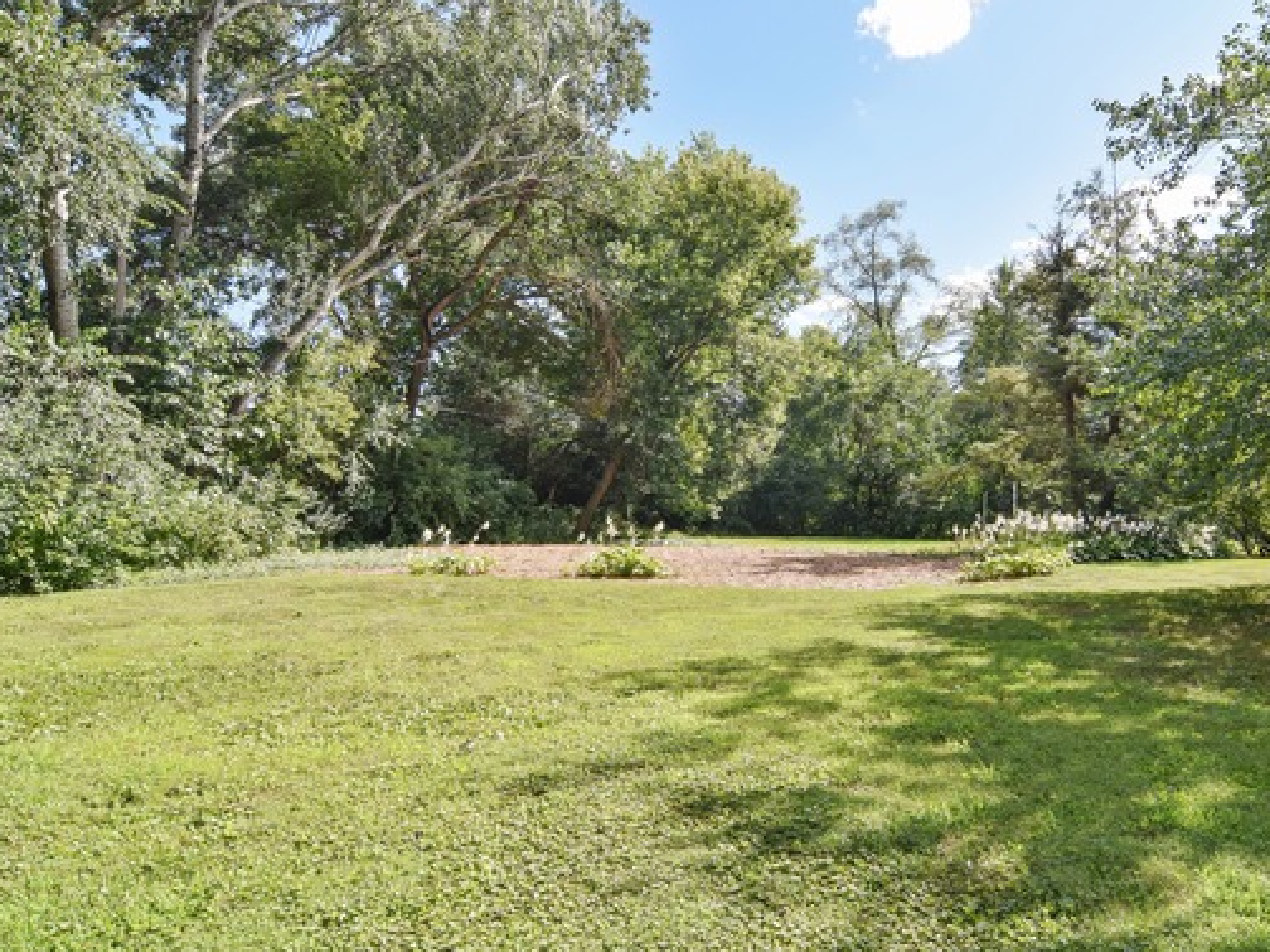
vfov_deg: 61.1
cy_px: 472
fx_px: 807
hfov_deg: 75.7
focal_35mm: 22
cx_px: 751
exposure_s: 1/200
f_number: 9
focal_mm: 12
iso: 200
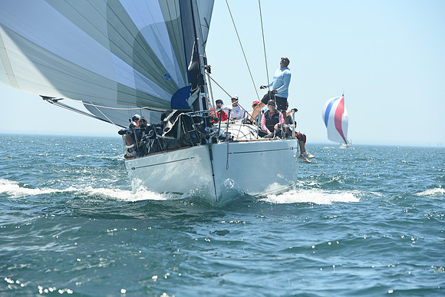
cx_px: 222
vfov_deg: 8.6
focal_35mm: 160
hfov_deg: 12.8
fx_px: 1978
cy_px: 148
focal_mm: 160
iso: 320
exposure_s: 1/1000
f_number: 6.3
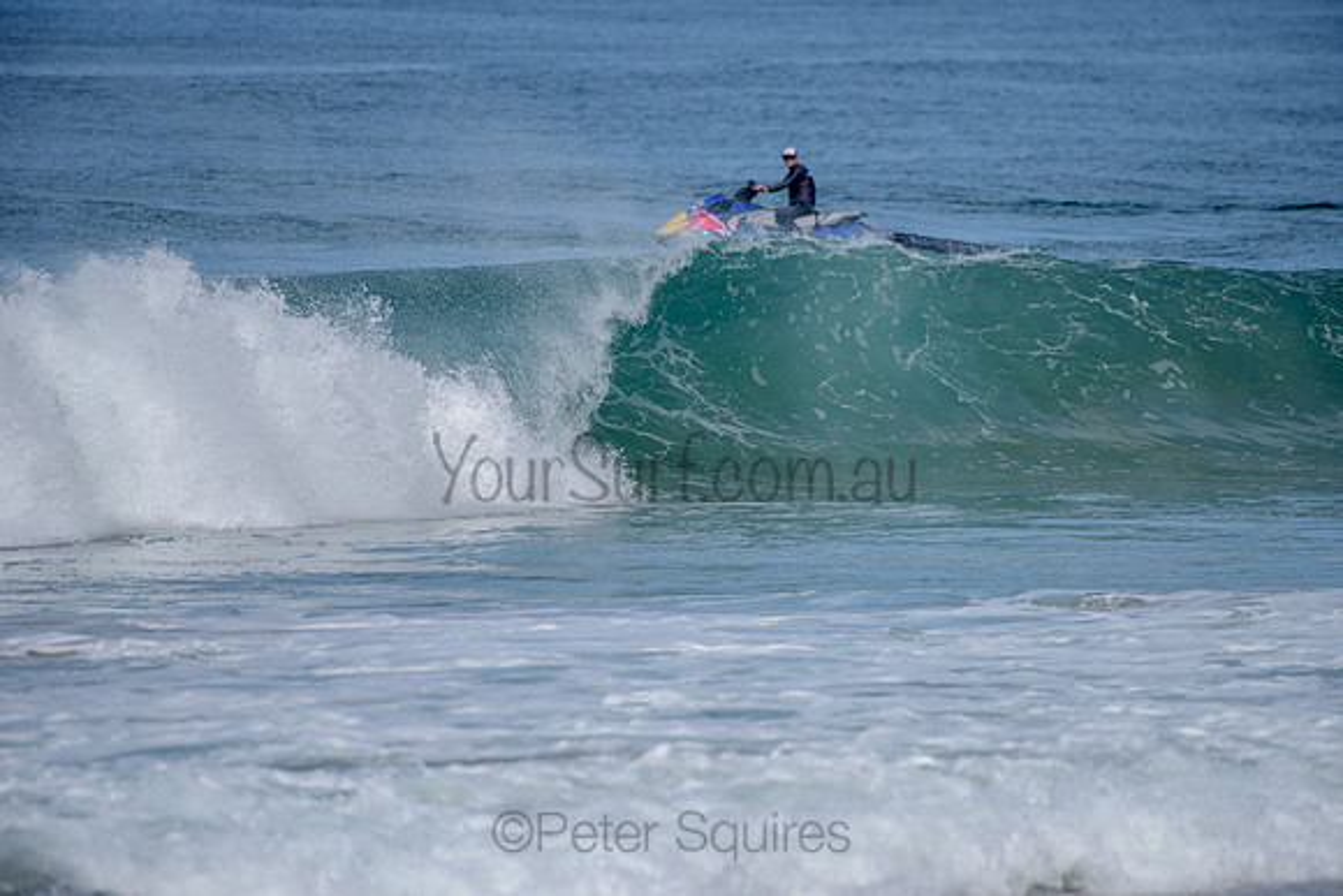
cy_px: 448
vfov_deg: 2.8
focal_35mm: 500
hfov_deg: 4.1
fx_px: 18656
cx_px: 672
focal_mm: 500
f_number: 6.3
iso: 250
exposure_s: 1/2500
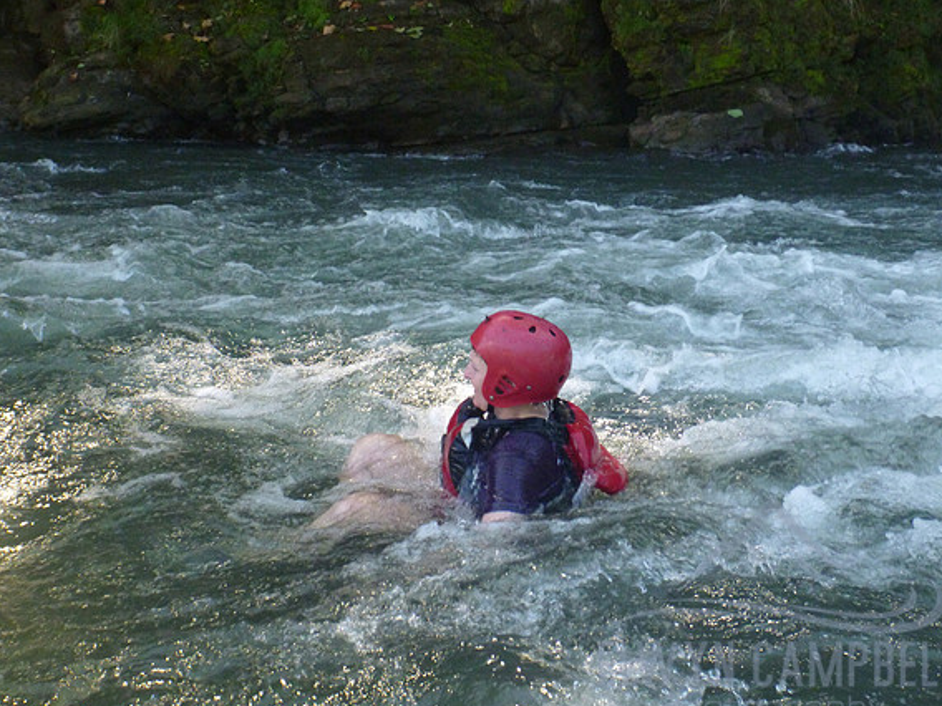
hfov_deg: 39.7
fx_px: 1306
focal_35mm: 48
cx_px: 479
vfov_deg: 30.3
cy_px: 359
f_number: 4.5
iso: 640
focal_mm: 8.4
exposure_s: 1/320
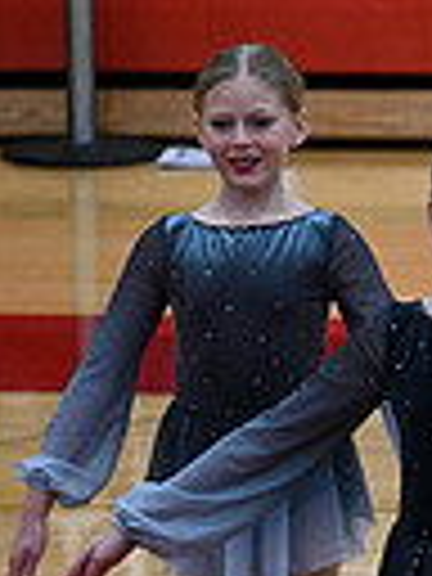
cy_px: 533
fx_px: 13395
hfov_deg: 1.8
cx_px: 1292
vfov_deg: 2.5
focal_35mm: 805
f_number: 4
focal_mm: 185
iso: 4000
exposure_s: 1/400
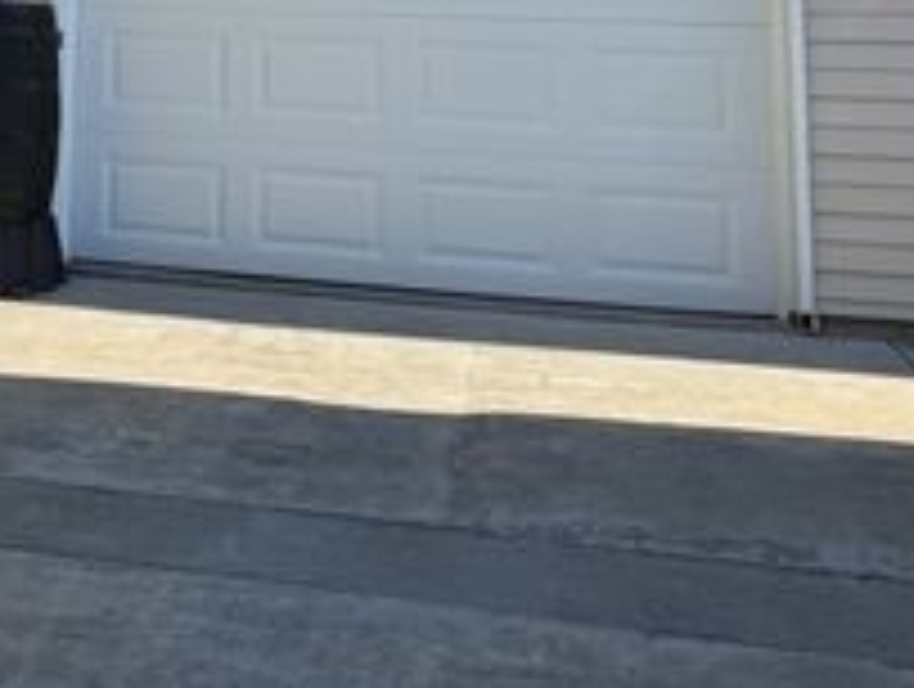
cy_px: -142
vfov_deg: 22.8
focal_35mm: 59
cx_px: -5
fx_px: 1561
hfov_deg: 30.3
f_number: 1.78
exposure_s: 1/1522
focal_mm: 6.76
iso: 80
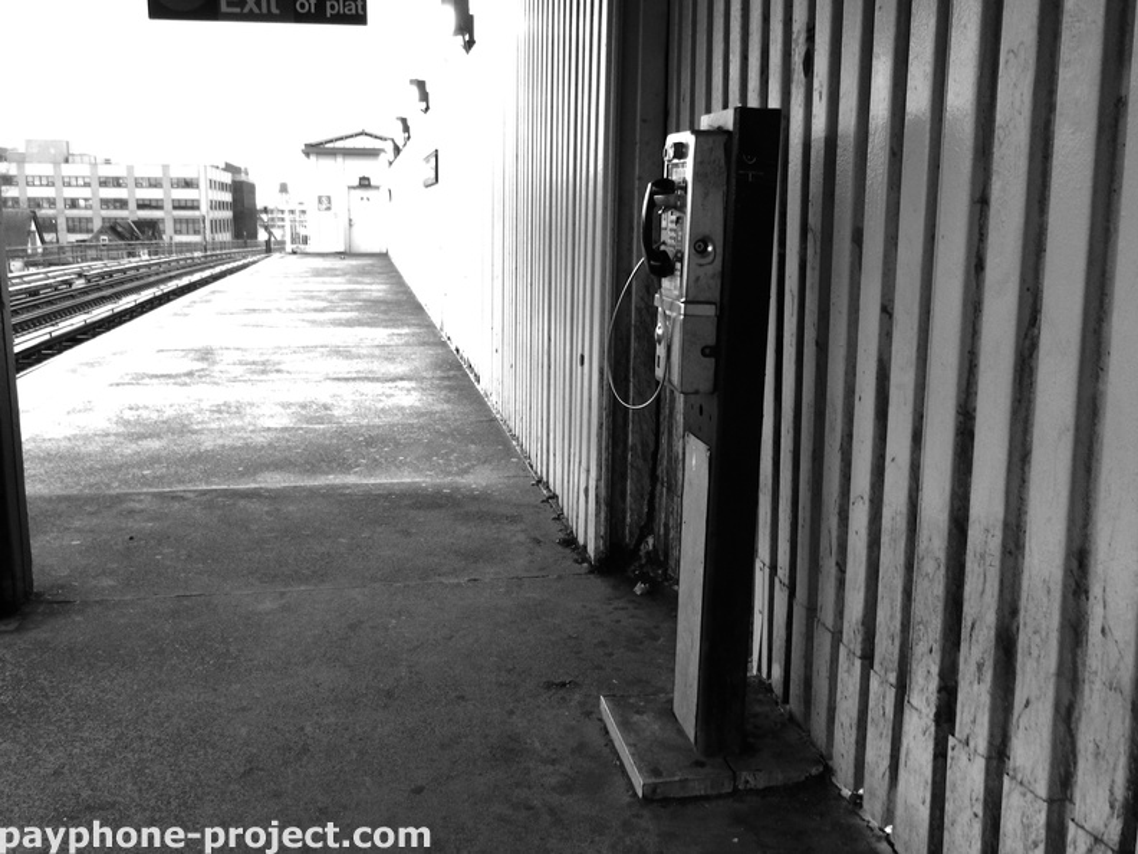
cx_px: 569
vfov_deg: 42.9
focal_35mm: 33
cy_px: 427
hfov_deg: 55.4
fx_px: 1085
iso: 640
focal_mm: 5.9
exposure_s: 1/30
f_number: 3.8
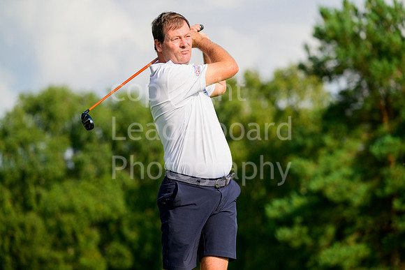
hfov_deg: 9.4
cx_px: 202
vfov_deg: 6.2
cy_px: 135
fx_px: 2475
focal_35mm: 220
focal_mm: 220
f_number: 5.6
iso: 640
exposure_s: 1/3200
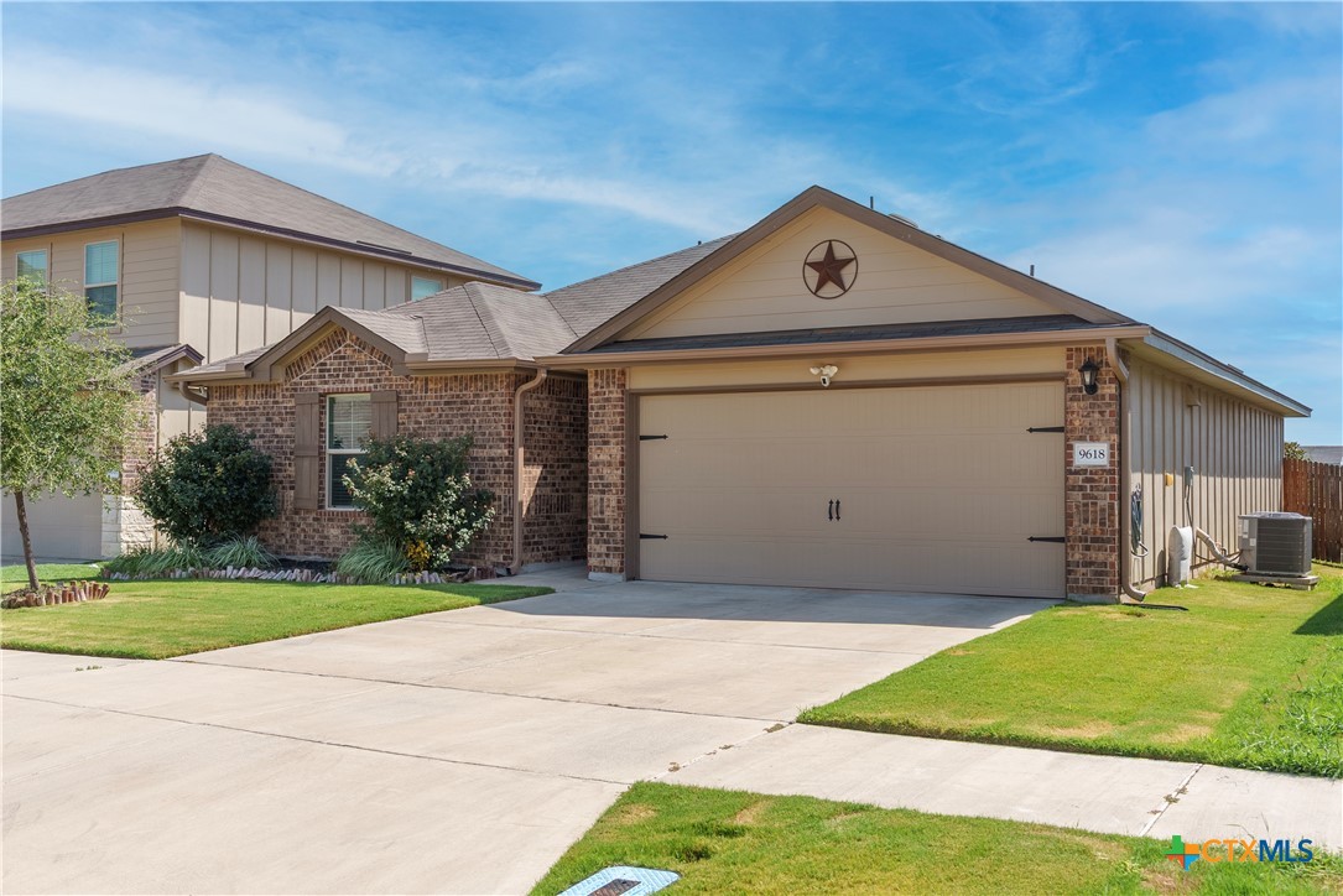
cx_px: 672
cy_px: 448
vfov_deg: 37.9
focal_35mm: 35
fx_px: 1306
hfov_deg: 54.4
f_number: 10
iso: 200
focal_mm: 35
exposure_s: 1/320
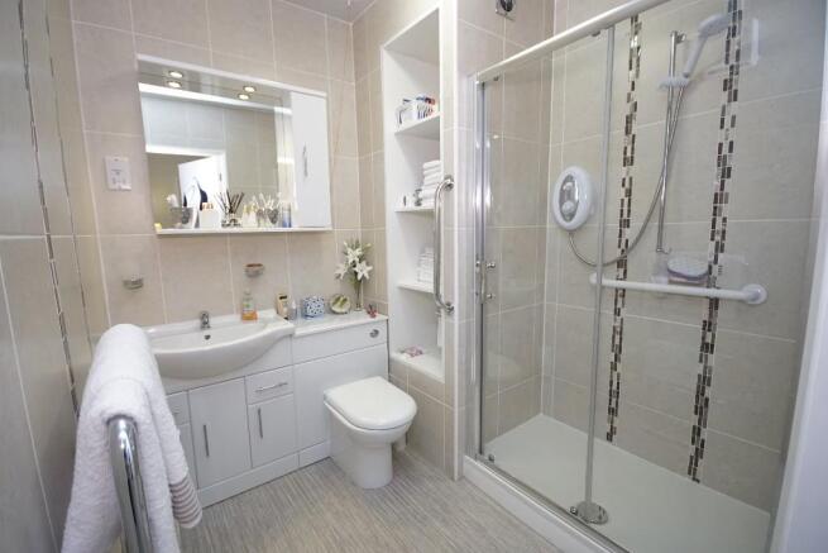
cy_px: 276
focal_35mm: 15
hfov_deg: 100.4
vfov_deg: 77.4
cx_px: 414
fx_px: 345
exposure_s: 1/160
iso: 1600
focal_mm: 10
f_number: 4
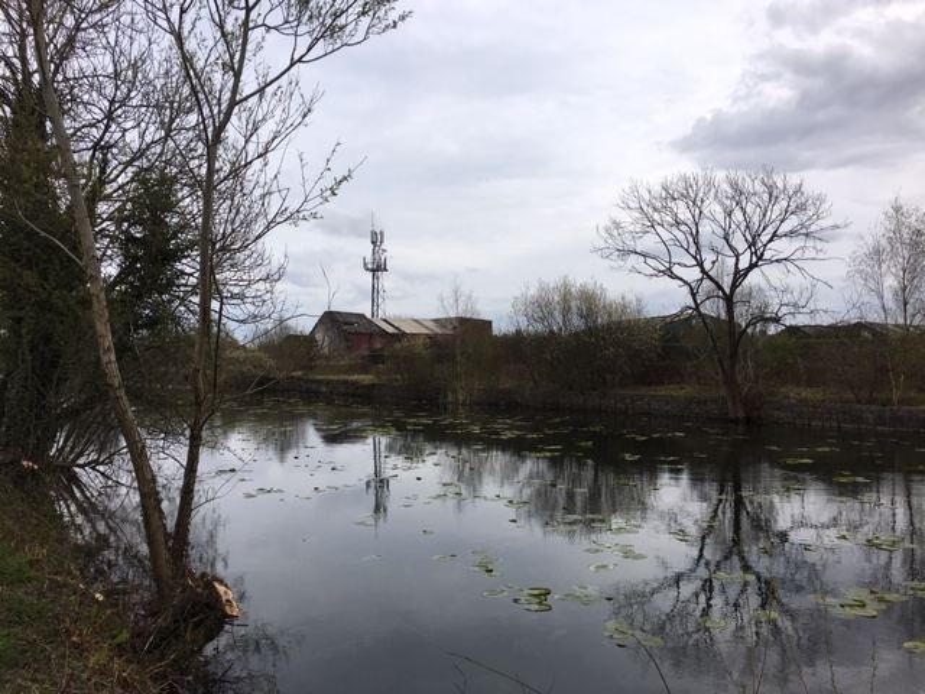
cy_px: 347
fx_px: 775
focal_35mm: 29
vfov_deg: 48.2
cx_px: 462
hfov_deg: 61.7
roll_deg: -0.2
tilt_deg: +3.0
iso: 25
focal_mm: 4.15
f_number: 2.2
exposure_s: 1/1068
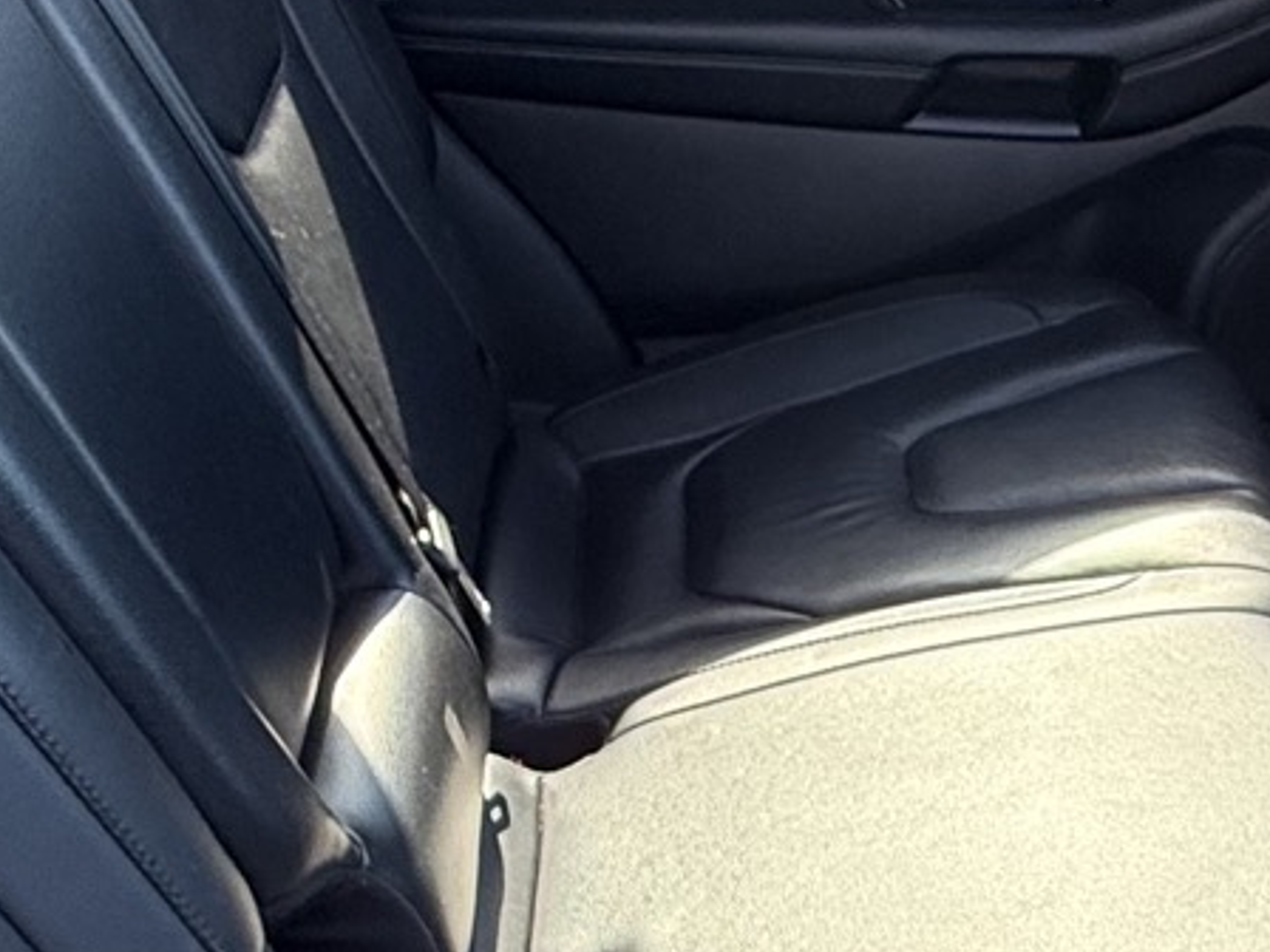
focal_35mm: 60
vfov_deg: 23.6
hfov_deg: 31.1
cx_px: 1074
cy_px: 912
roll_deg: -1.9
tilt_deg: -36.7
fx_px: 2201
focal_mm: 2.22
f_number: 2.2
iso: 125
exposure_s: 1/99
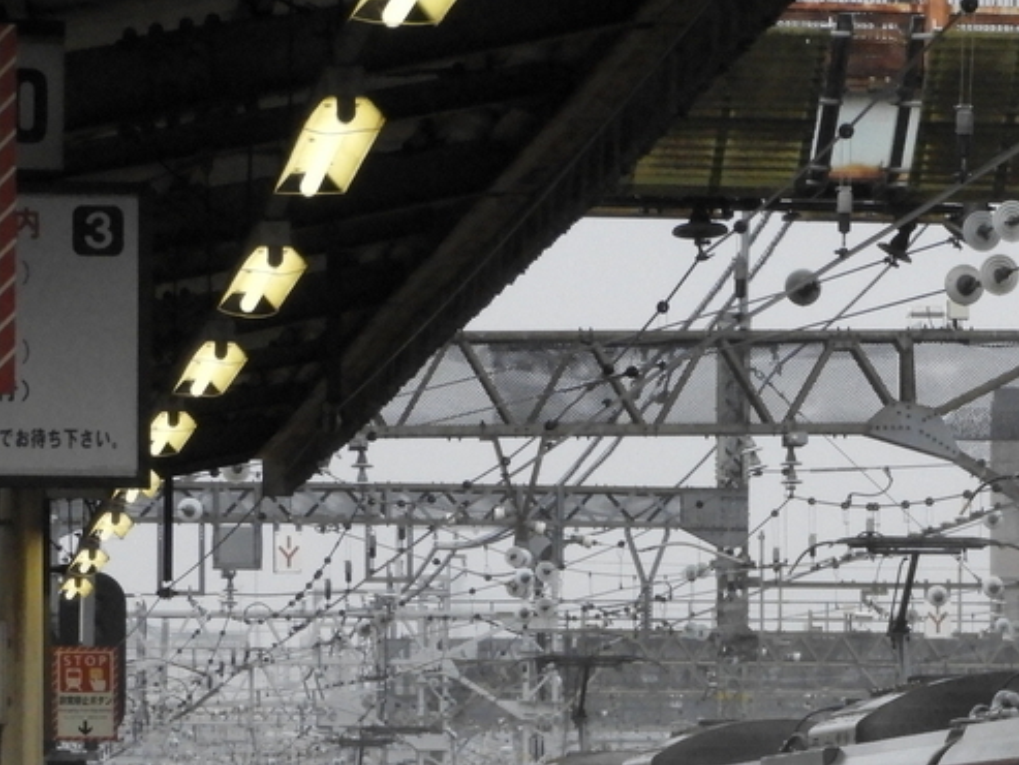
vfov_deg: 4.1
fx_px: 10747
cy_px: 887
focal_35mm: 365
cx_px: 1141
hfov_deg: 5.4
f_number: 5.2
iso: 800
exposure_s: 1/500
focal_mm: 26.9
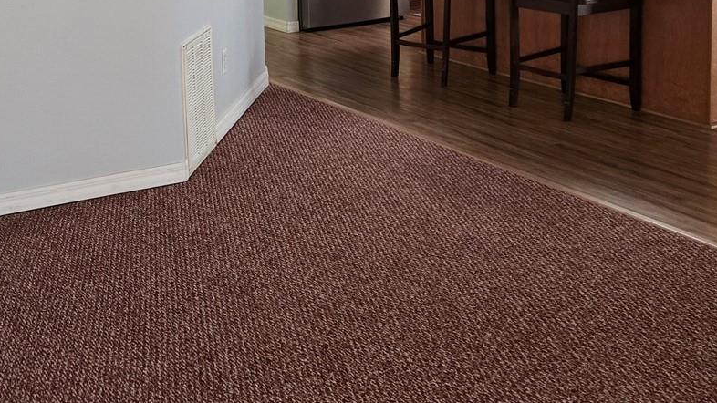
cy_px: -19
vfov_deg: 22.4
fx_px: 970
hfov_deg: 37.5
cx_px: 50
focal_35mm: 51
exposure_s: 1/120
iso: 400
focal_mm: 5.4
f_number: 1.8
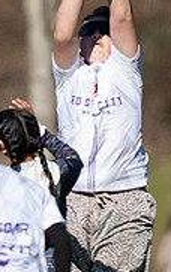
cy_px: 104
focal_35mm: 2211
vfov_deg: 1.0
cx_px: 166
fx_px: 16460
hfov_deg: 0.6
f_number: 3.2
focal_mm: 400
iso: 160
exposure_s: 1/2500
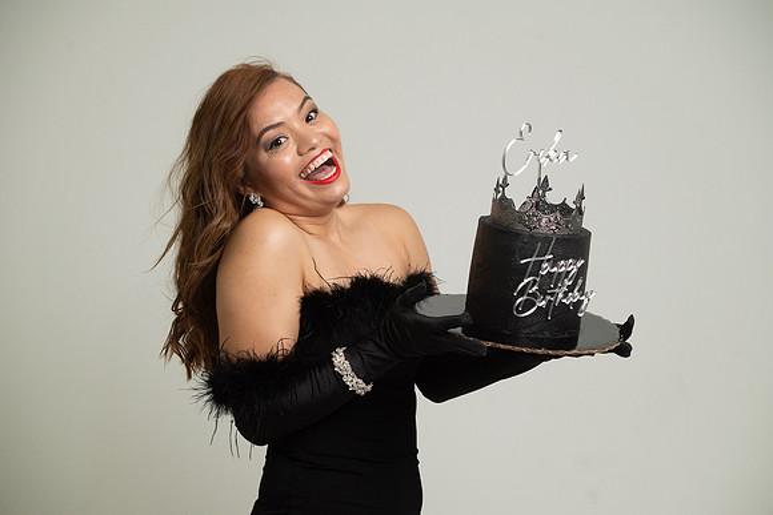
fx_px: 1289
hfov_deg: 33.4
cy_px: 258
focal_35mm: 60
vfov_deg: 22.6
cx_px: 386
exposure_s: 1/320
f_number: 5.6
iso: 3200
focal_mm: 60
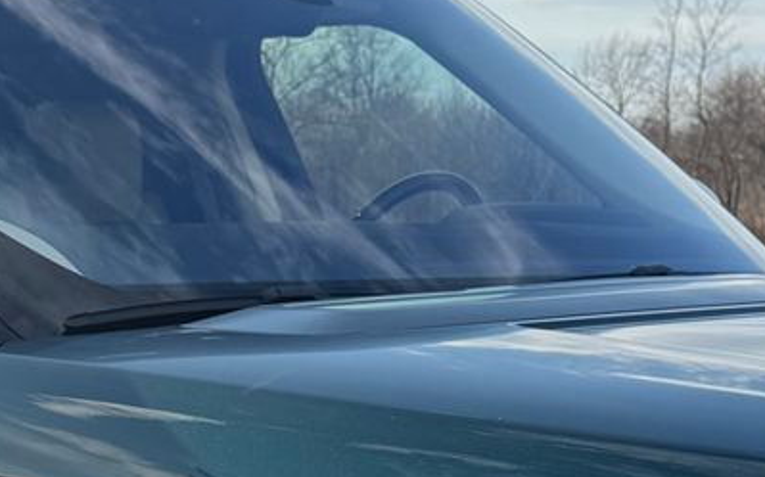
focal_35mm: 102
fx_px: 2126
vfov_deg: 12.2
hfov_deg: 20.4
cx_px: 391
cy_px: 724
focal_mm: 6.76
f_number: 1.78
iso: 80
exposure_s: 1/2833
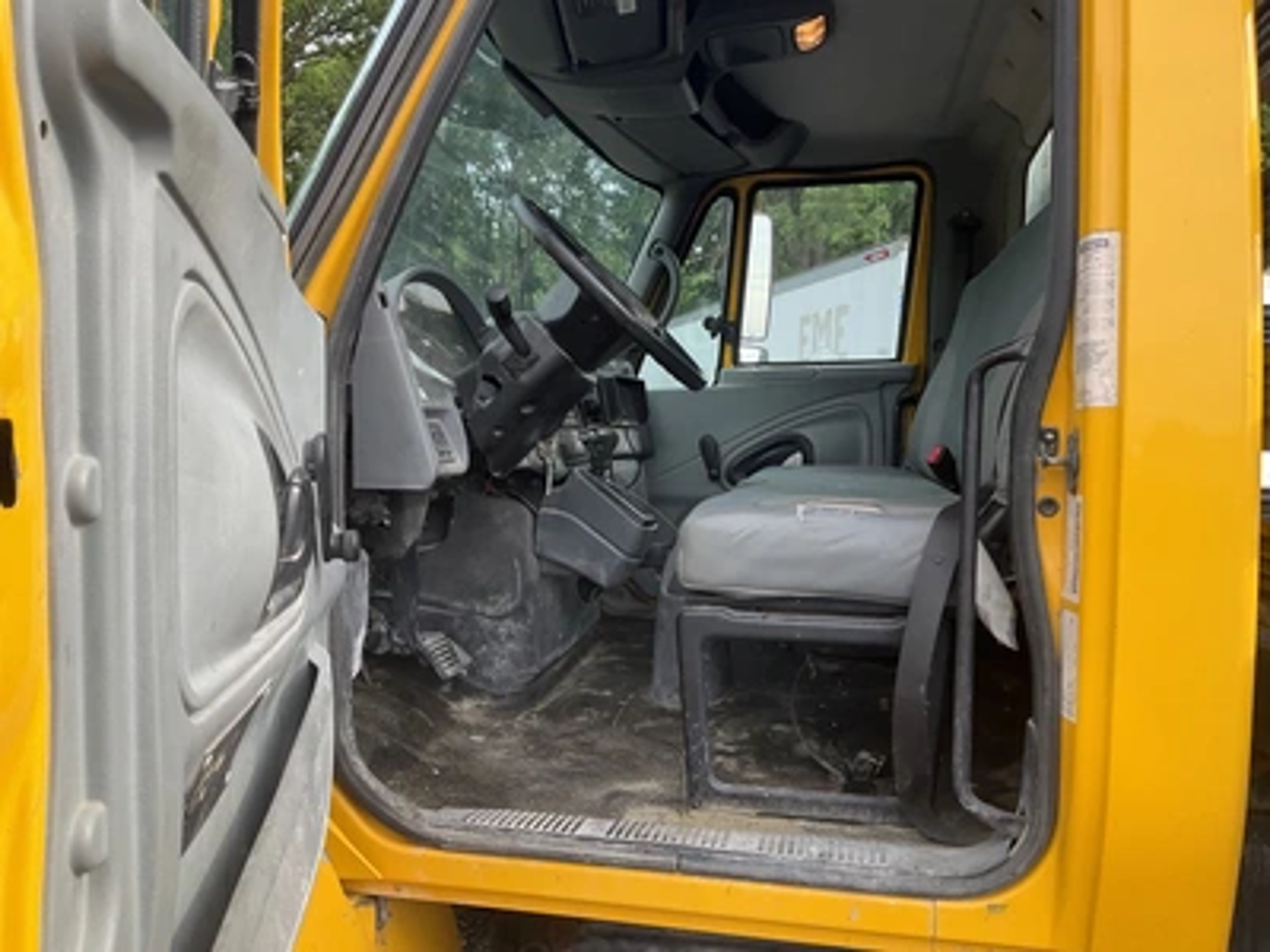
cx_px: 635
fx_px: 1064
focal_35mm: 29
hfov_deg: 61.7
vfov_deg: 48.2
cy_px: 476
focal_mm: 3
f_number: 1.8
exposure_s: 1/383
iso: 25
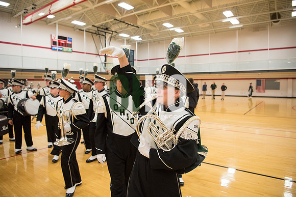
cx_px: 148
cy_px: 98
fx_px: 197
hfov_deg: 73.7
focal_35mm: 24
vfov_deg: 53.2
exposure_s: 1/320
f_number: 3.2
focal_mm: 24
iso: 2000
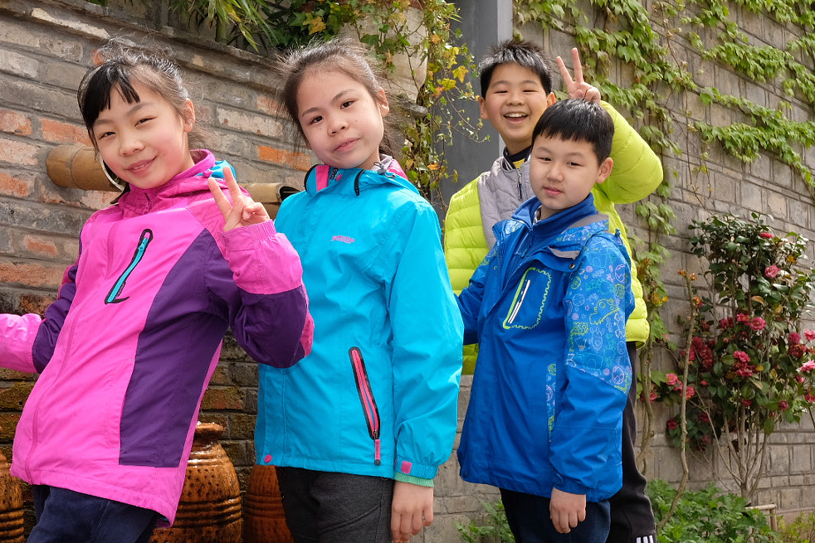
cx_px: 397
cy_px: 301
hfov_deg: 35.0
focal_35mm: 57
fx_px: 1291
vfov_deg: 23.8
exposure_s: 1/125
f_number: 11
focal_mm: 23
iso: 400
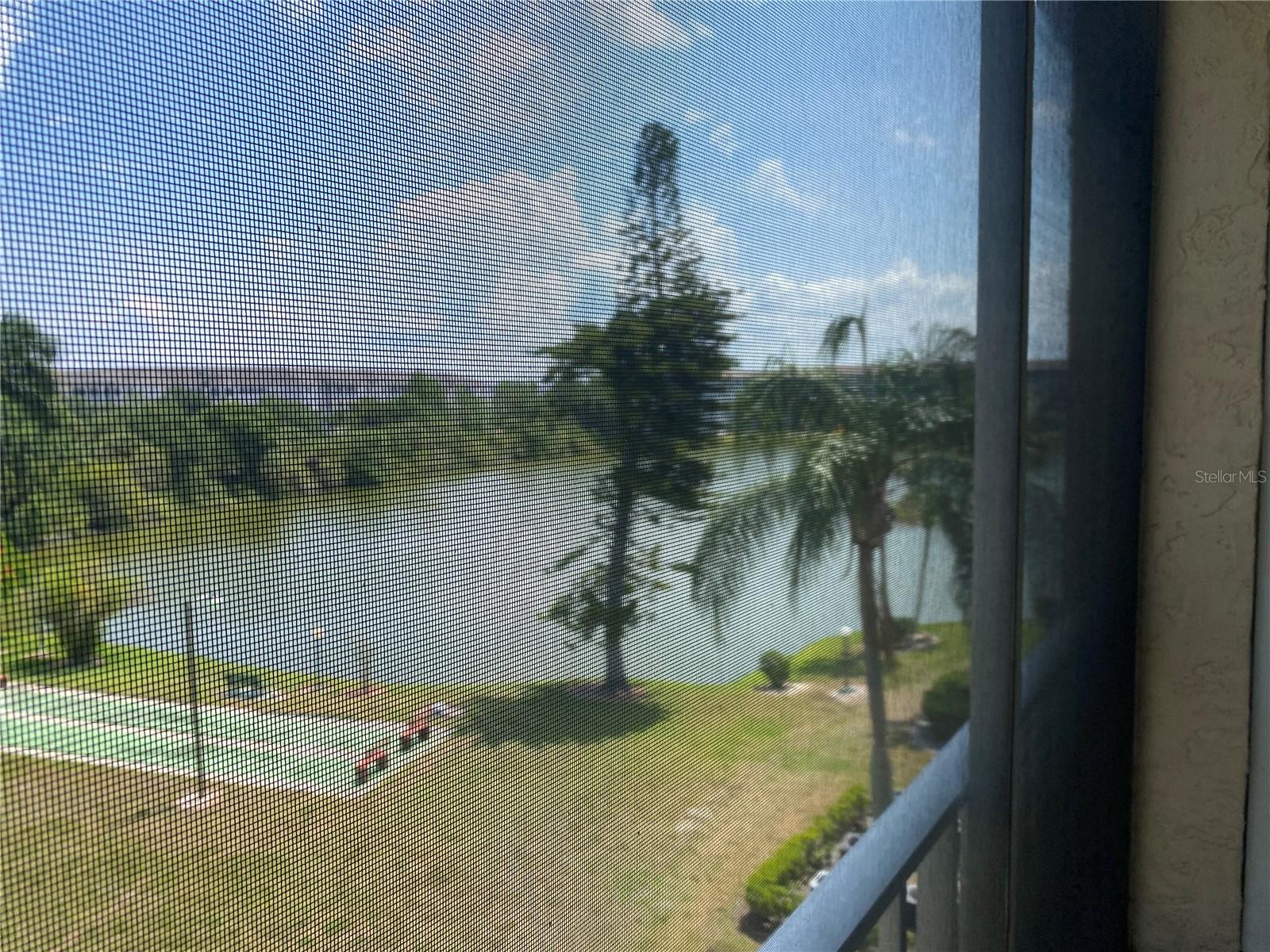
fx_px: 954
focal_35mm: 26
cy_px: 476
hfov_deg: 67.3
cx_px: 635
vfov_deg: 53.1
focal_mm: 4.25
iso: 32
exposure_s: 1/1678
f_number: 1.8
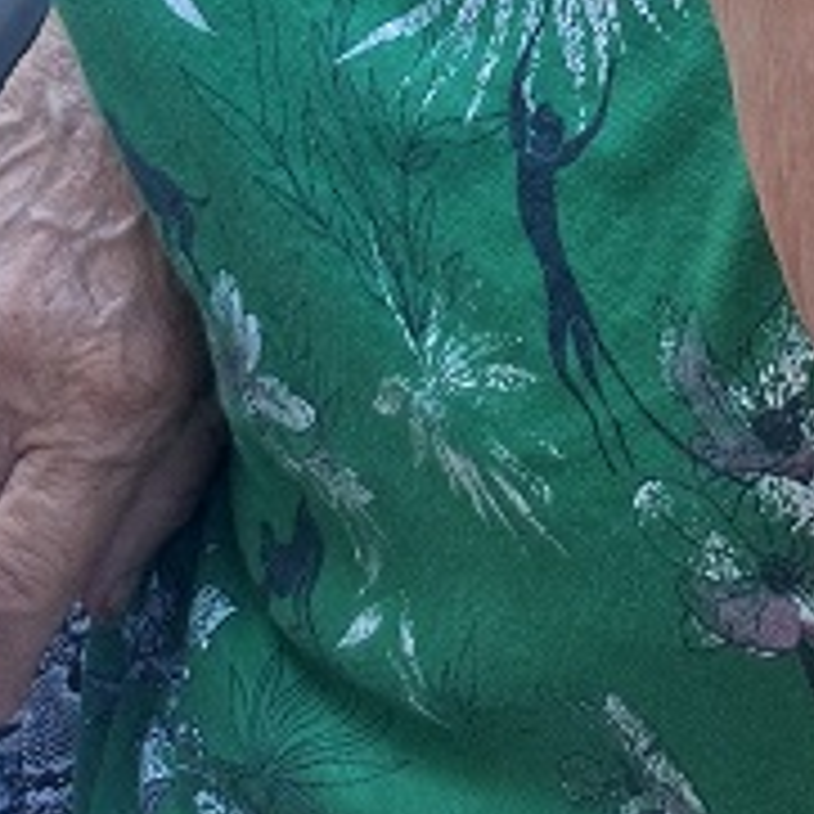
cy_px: -1327
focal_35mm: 122
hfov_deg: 14.3
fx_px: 3246
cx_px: 544
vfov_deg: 11.2
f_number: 1.8
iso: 32
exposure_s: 1/100
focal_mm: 5.23
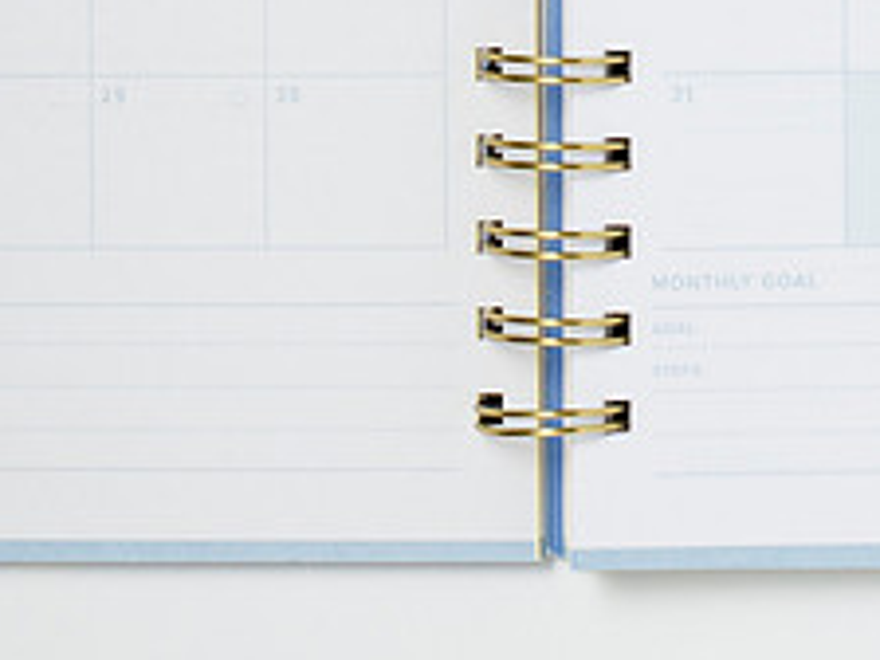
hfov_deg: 10.8
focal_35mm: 183
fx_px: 4652
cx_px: 572
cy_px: -76
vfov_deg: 8.1
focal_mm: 50
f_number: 9
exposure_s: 1/200
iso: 200
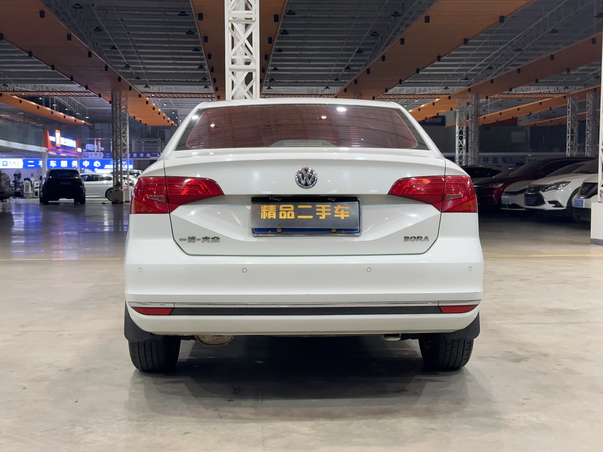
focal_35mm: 48
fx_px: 836
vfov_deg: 30.3
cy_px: 226
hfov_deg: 39.7
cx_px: 302
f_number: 1.78
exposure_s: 1/100
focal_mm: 6.86
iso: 125
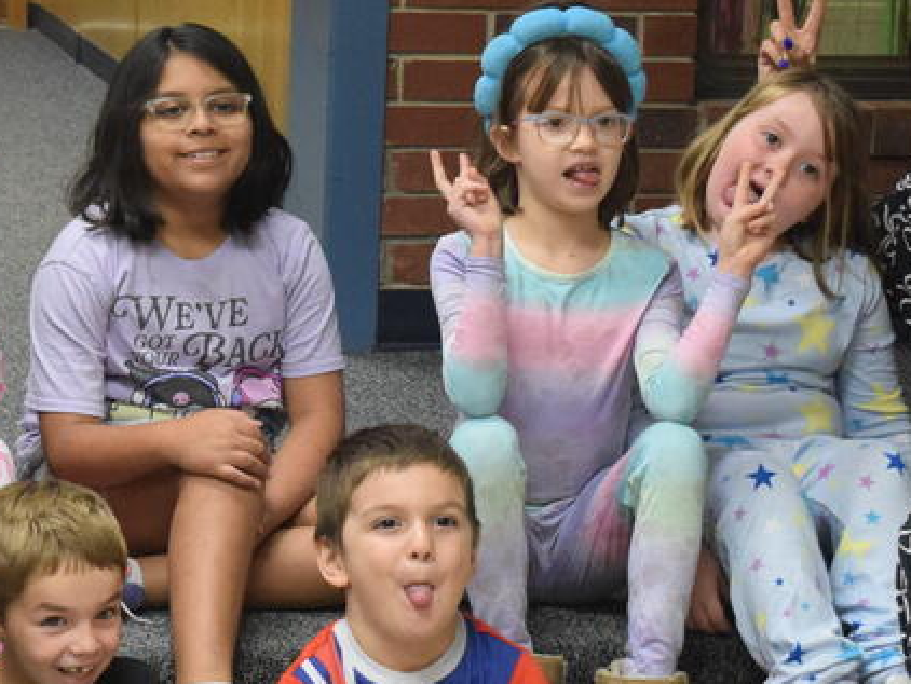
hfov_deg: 15.6
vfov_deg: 11.8
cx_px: 283
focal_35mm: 126
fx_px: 3318
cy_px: 389
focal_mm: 36
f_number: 5.6
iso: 3200
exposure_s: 1/125
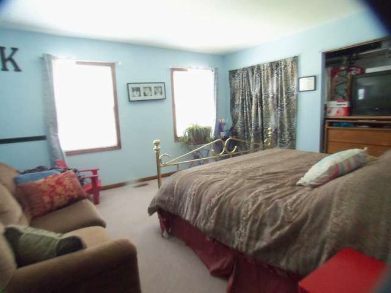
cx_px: 196
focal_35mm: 28
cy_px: 146
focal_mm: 5.1
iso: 400
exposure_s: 1/4
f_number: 3.9
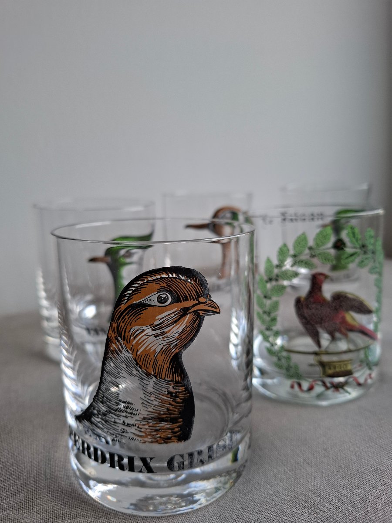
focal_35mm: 23
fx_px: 347
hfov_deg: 58.9
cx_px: 196
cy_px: 262
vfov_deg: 73.9
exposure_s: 1/117
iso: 50
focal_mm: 5.54
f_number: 1.8
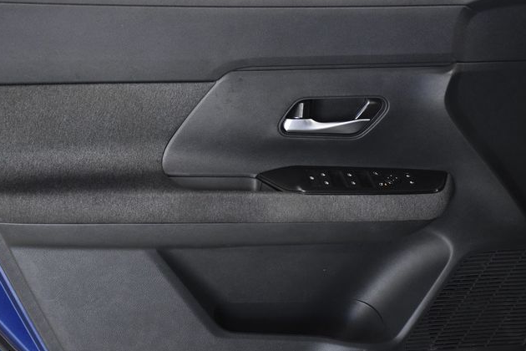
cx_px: 263
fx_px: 935
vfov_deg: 21.2
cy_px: 174
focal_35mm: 64
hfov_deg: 31.4
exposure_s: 1/320
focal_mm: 42
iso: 2500
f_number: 4.5
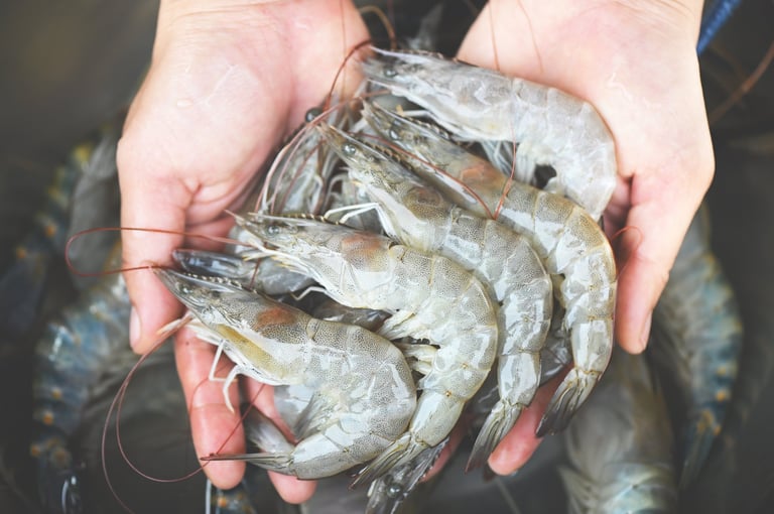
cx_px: 387
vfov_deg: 13.0
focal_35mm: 105
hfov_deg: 19.5
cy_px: 257
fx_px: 2255
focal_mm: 105
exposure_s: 1/640
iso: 500
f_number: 4
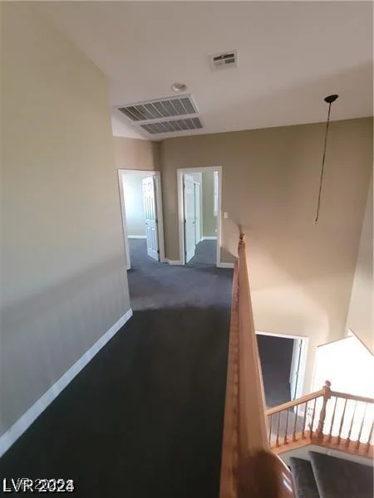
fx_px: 187
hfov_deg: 89.9
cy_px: 249
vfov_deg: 106.2
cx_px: 187
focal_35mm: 13
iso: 640
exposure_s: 1/30
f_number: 2.2
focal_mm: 2.2
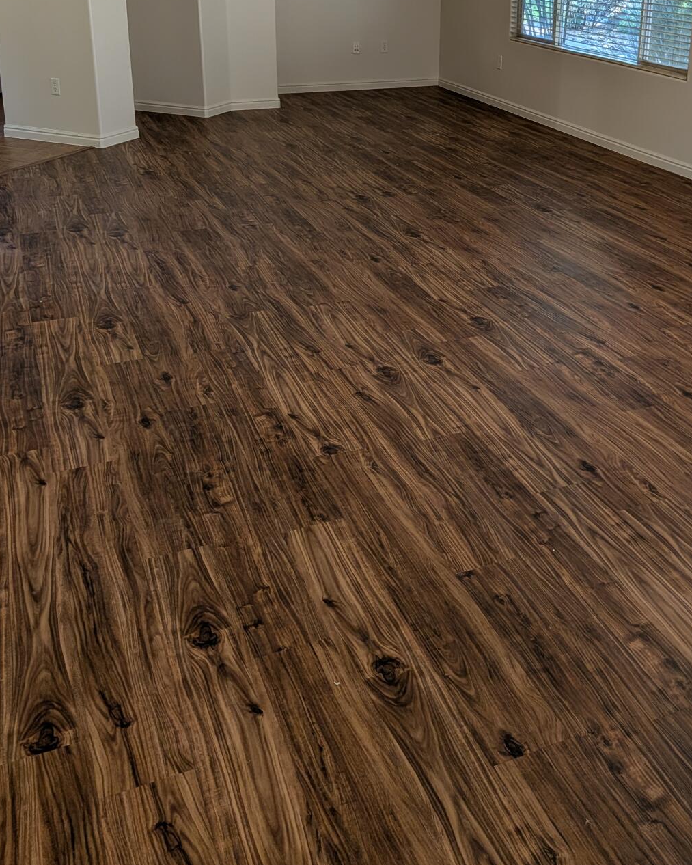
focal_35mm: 37
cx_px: 421
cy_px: 203
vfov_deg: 47.0
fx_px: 947
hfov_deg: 39.9
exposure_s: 1/540
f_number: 1.7
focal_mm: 4.53
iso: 26
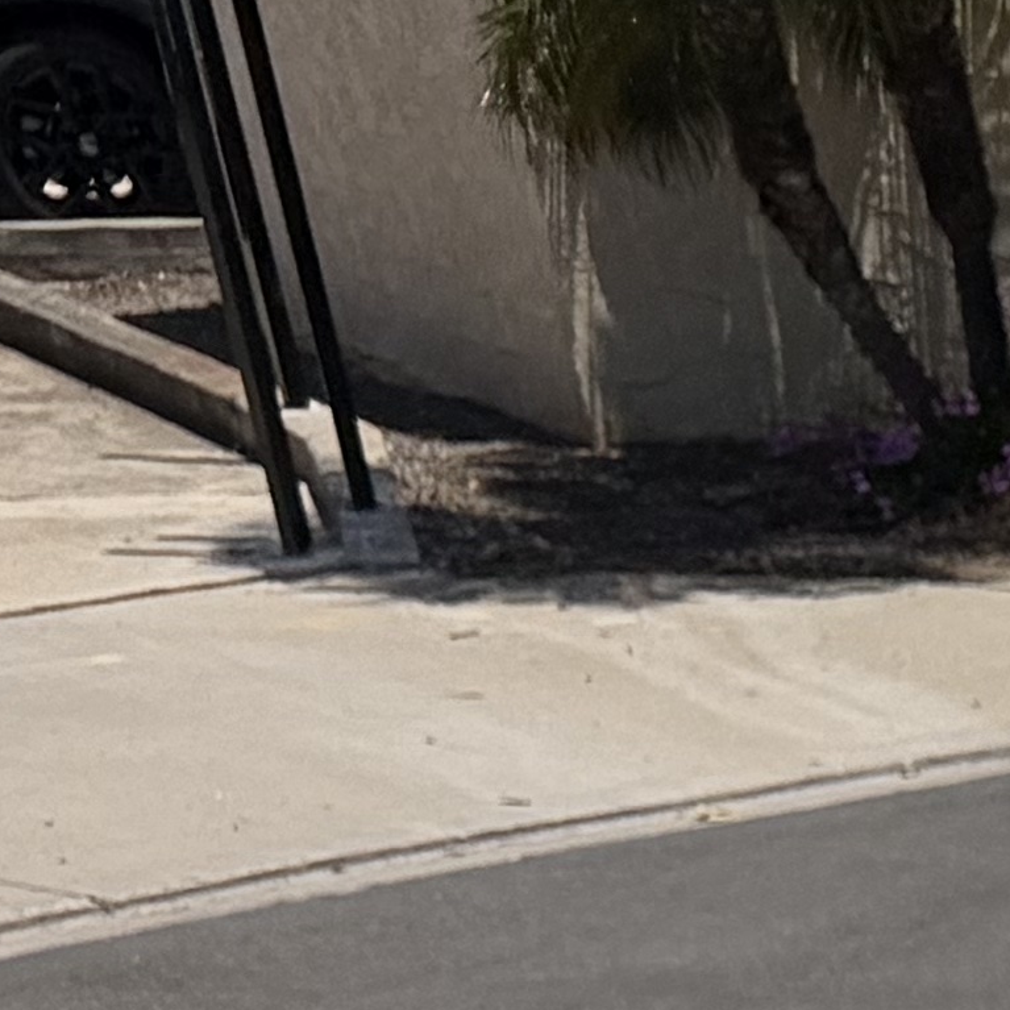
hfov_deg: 8.2
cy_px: 2489
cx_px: 3573
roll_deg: +0.7
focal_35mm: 158
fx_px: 5216
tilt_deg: -24.5
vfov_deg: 9.7
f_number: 1.78
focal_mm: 6.76
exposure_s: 1/17544
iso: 80
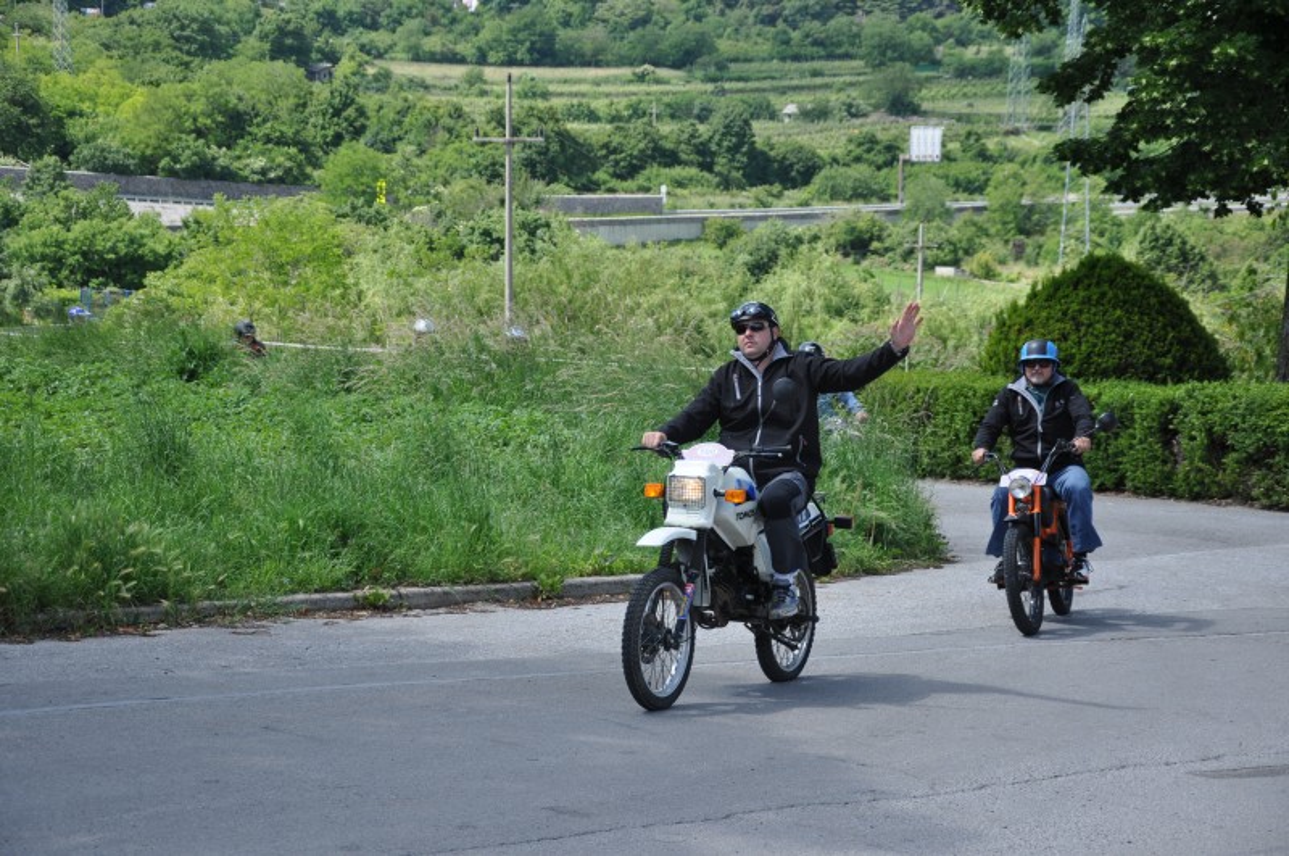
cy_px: 428
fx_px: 3111
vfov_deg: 15.7
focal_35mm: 87
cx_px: 644
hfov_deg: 23.4
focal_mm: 58
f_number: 5.6
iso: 200
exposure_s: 1/500
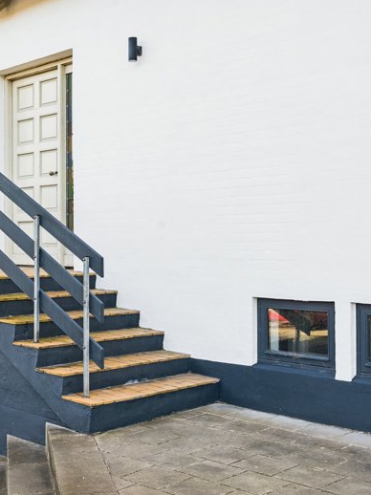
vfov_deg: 38.4
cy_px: 247
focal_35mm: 50
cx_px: 118
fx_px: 711
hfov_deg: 29.0
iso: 200
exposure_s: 1/50
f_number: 8
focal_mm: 33.5
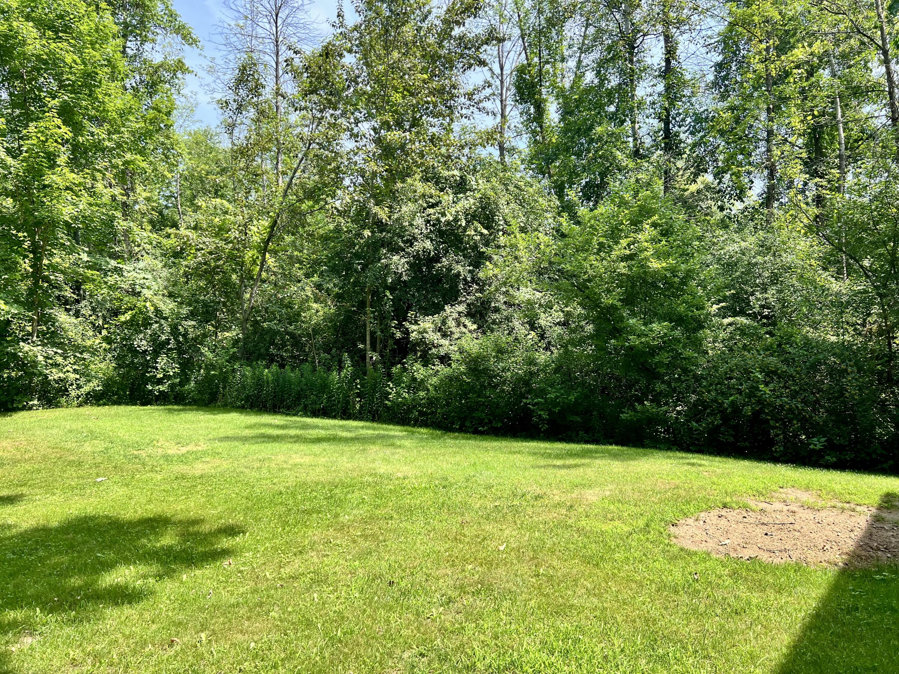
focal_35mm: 26
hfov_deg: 67.3
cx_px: 450
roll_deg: -1.3
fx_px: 675
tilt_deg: -0.3
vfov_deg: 53.1
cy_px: 337
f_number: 1.5
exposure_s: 1/982
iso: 50
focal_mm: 5.7
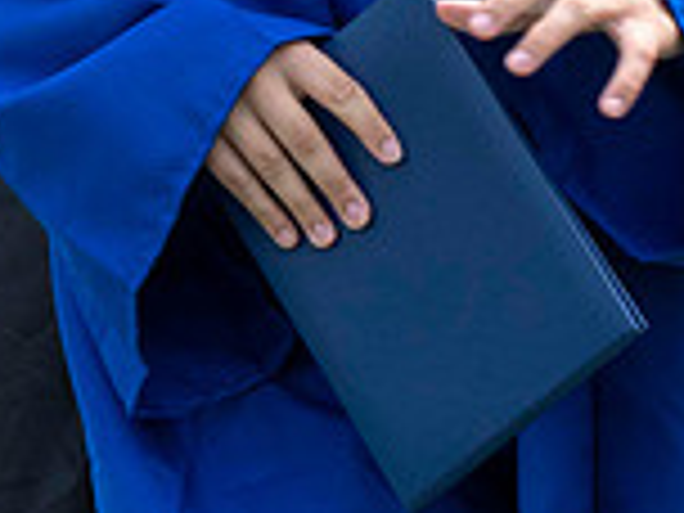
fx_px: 9998
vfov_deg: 2.9
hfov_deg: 3.9
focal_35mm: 506
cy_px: -803
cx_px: 154
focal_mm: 70
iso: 200
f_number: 13
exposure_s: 1/250
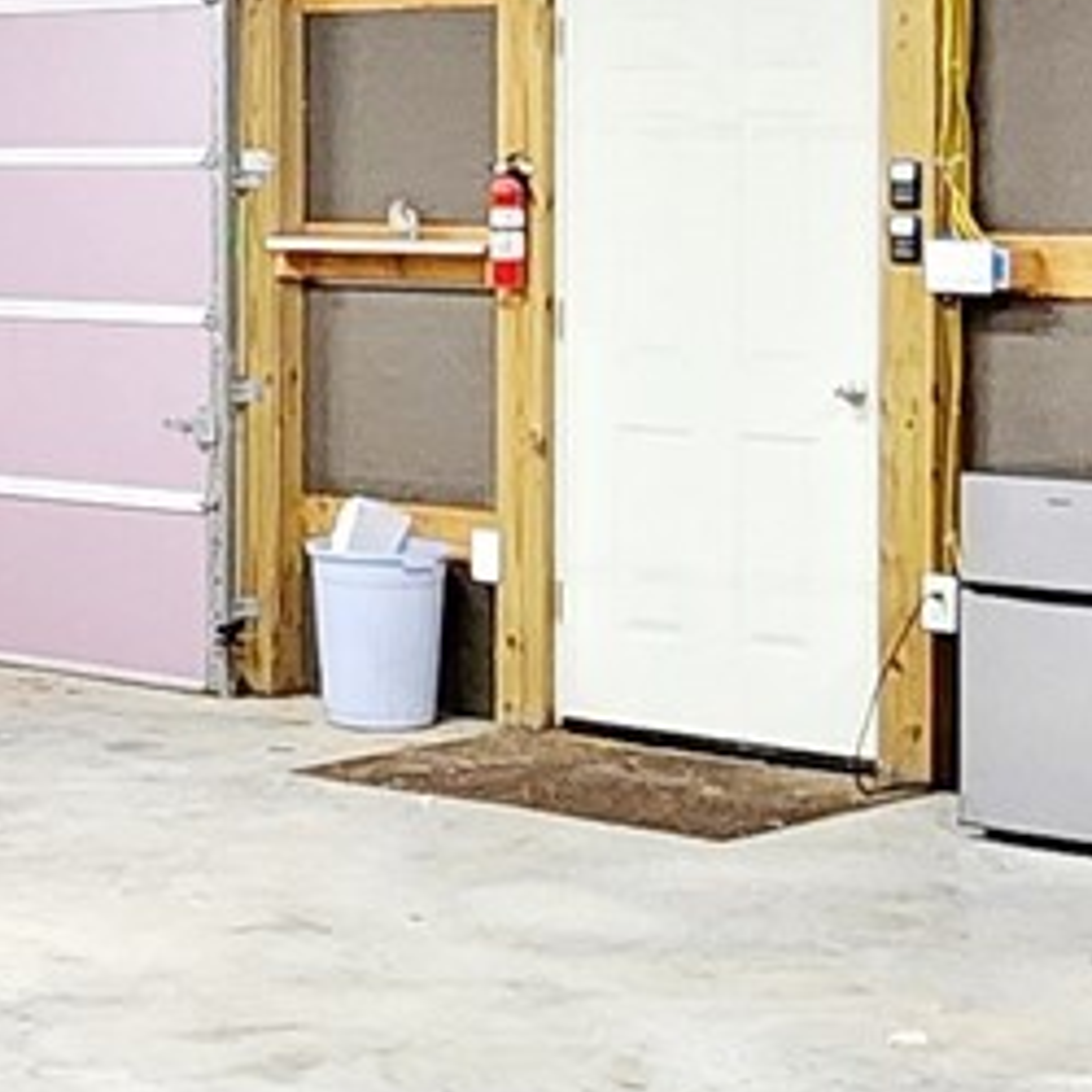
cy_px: 135
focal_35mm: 94
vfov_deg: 18.2
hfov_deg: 16.9
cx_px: -507
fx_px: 3355
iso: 400
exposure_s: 1/60.2
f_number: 2.2
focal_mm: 2.2
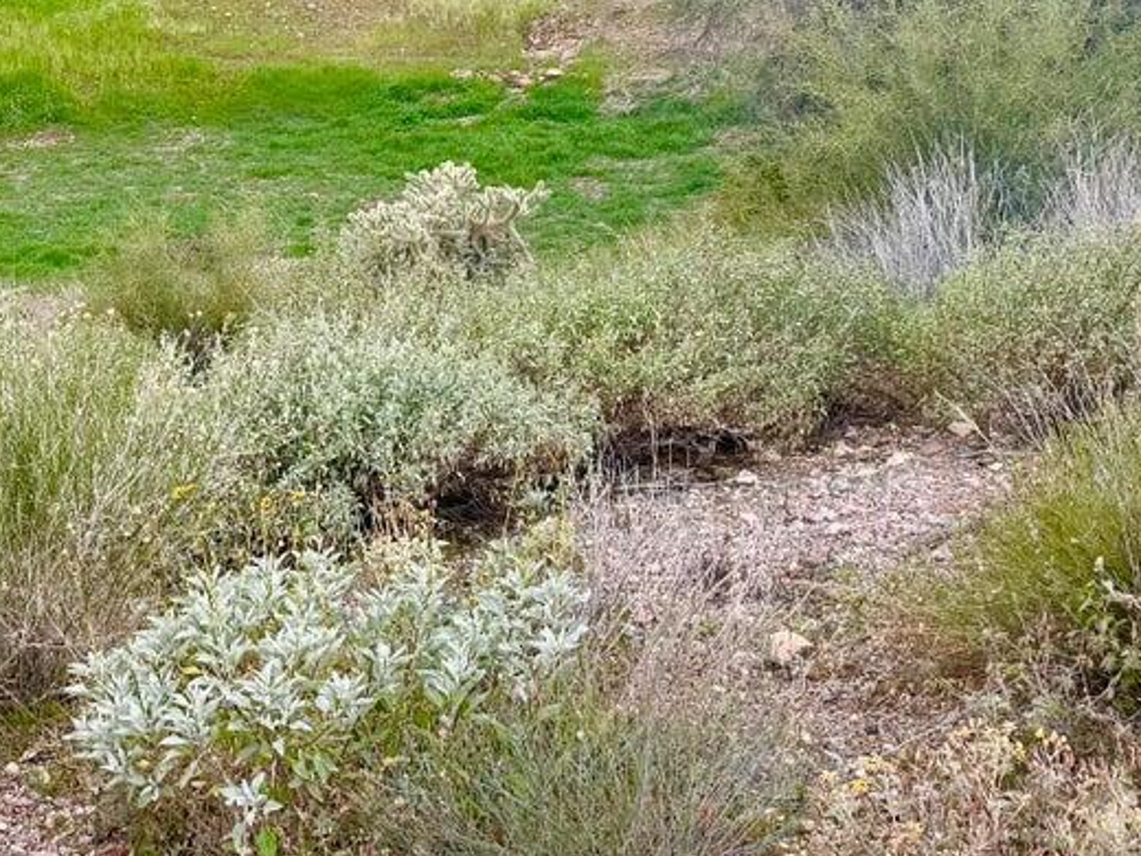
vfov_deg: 23.0
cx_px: 150
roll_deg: +1.2
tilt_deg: -10.7
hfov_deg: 29.6
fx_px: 2077
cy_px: 176
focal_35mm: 63
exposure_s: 1/575
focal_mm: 6.76
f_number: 1.78
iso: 100
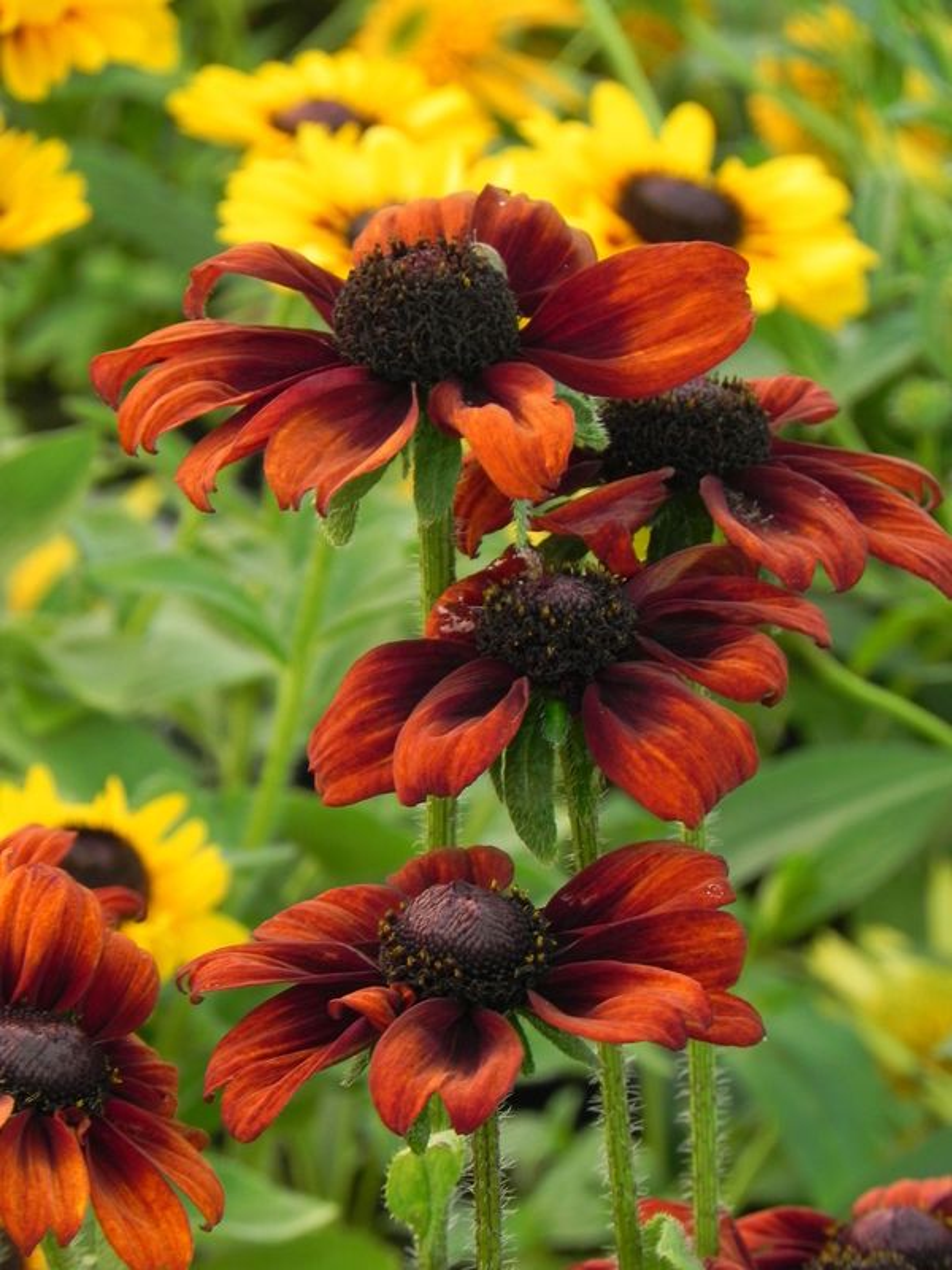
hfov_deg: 6.0
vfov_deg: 8.0
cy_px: 635
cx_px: 476
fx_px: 9057
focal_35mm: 247
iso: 160
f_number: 5
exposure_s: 1/20
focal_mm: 44
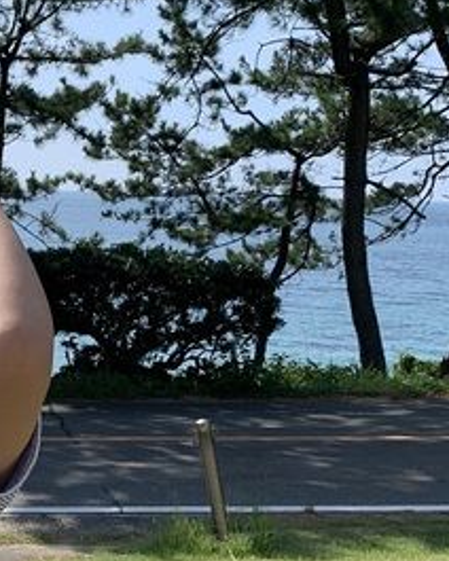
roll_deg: -1.3
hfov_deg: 18.3
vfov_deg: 24.4
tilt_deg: -4.3
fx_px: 1296
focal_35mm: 78
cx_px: -141
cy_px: 267
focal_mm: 4.25
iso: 25
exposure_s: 1/2114
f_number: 1.8
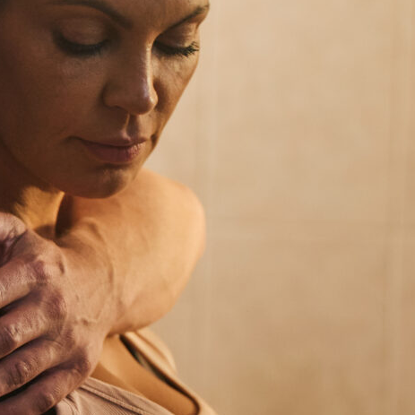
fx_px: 3662
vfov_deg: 6.5
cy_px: 316
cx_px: -89
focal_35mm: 270
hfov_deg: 6.4
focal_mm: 70
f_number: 2.8
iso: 1000
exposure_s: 1/125
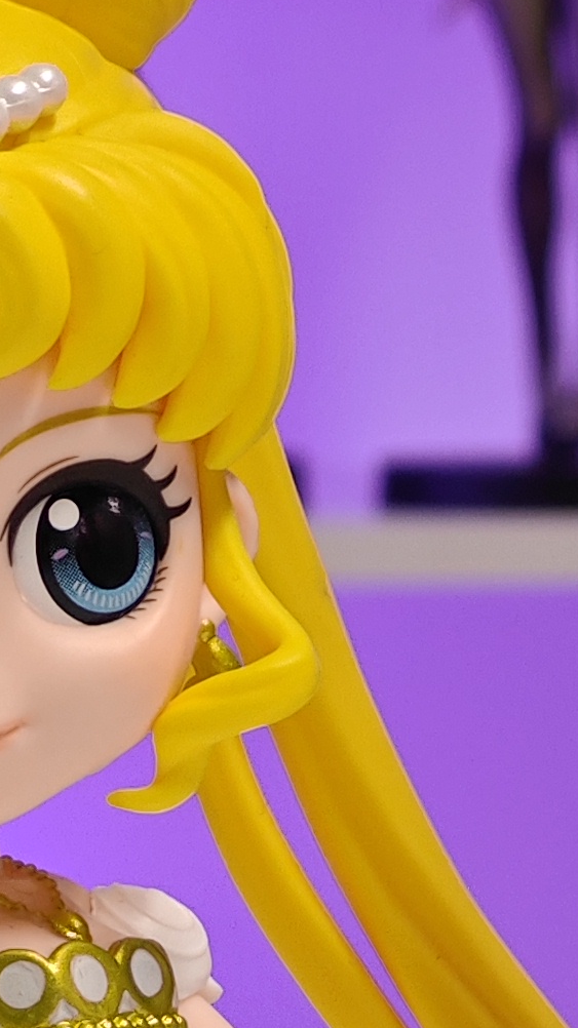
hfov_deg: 4.3
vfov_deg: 7.5
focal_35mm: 284
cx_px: 90
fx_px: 7745
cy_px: 1177
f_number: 2.4
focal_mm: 7.48
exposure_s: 1/20.4
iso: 400
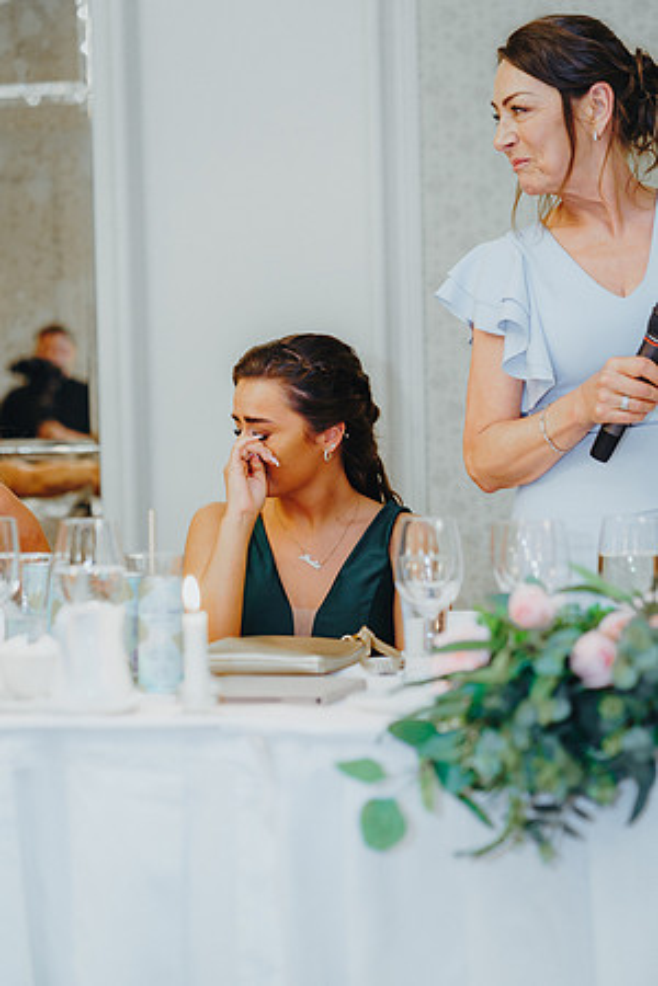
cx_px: 329
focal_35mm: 85
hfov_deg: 16.1
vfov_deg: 23.9
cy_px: 493
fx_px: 2330
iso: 2000
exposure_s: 1/125
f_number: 2.8
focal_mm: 85
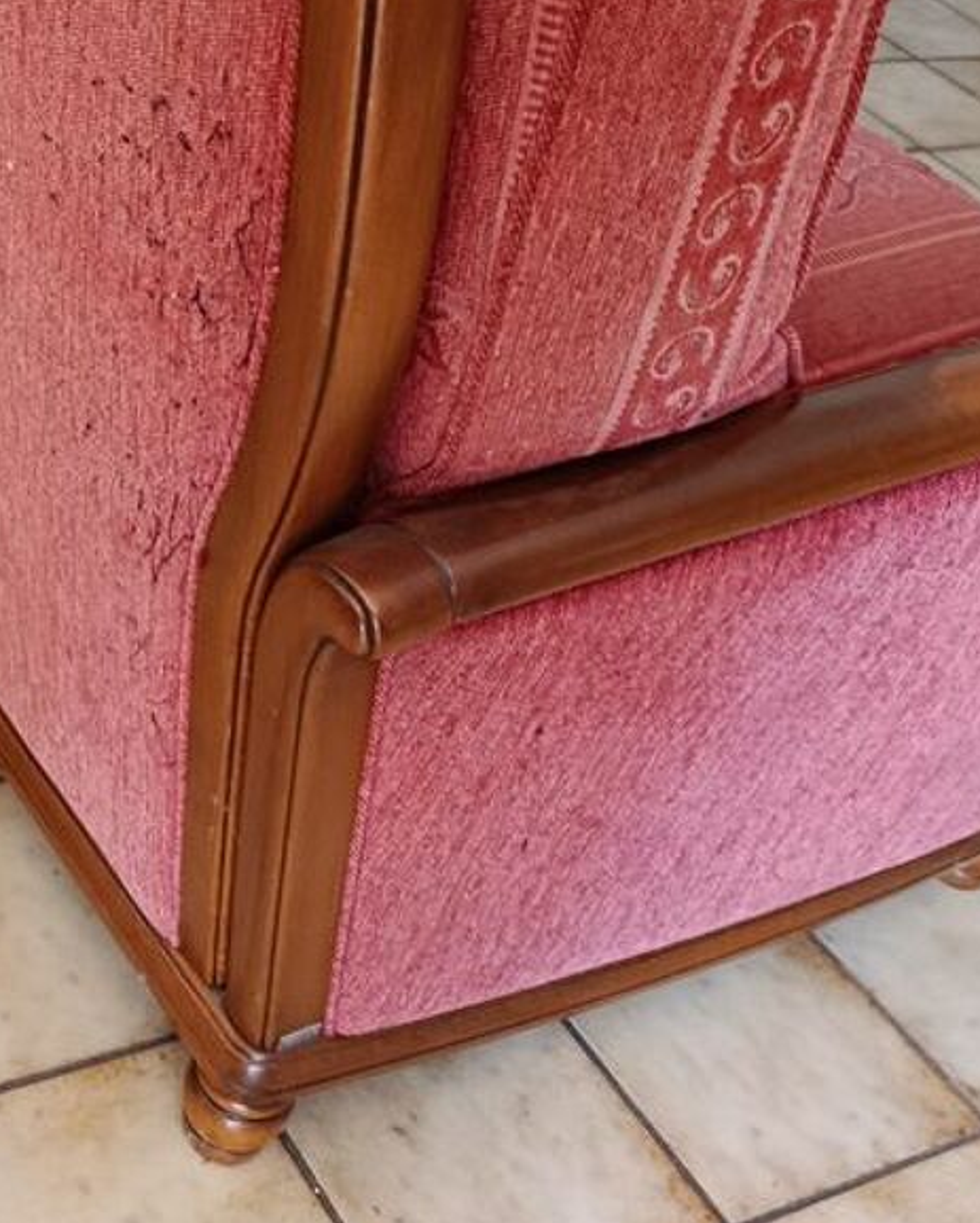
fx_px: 1956
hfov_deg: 26.5
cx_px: -15
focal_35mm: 54
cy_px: 574
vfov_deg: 34.7
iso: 1065
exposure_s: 1/33.3
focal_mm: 5.24
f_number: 1.7
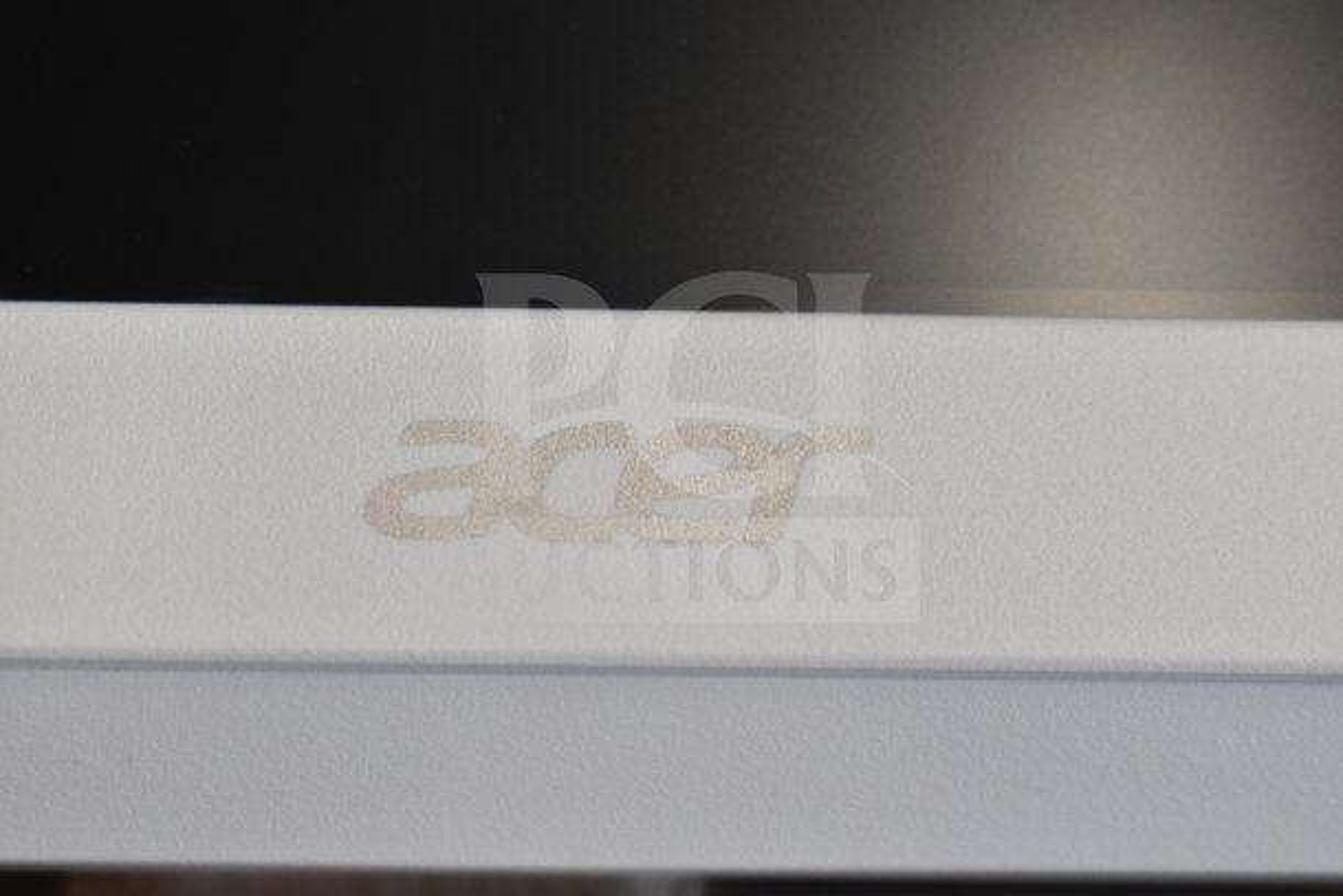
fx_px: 2686
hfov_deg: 28.1
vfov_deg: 18.9
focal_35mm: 72
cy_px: 448
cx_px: 672
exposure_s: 1/80
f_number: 5.3
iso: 1100
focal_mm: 48
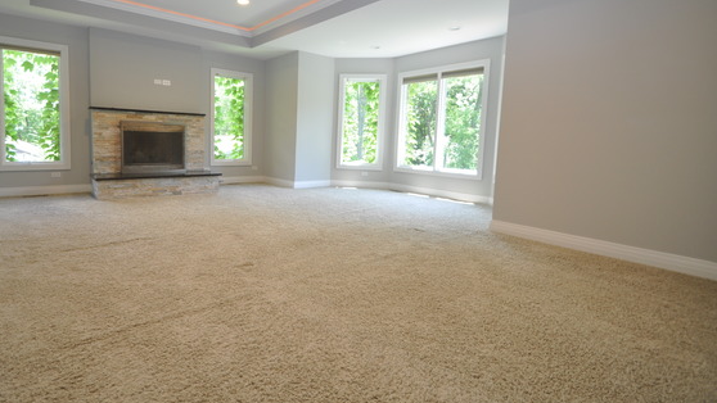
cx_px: 307
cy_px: 159
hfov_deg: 92.0
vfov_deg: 60.4
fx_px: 342
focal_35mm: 18
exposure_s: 1/80
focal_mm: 10
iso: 400
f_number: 4.5
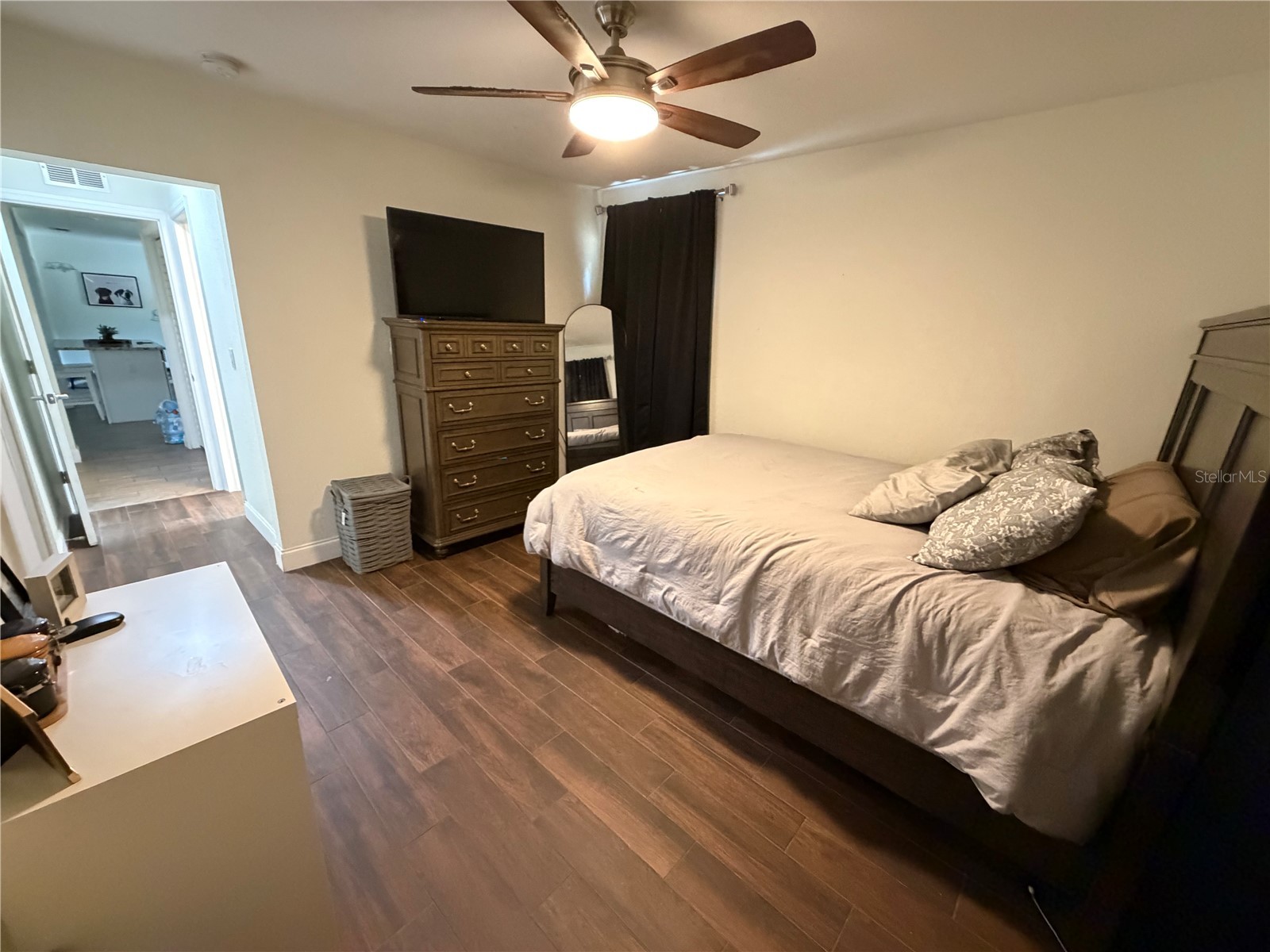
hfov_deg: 102.1
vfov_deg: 85.7
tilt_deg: -16.7
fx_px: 514
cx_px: 635
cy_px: 476
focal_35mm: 14
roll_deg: -2.7
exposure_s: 1/40
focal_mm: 2.22
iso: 1000
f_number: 2.2
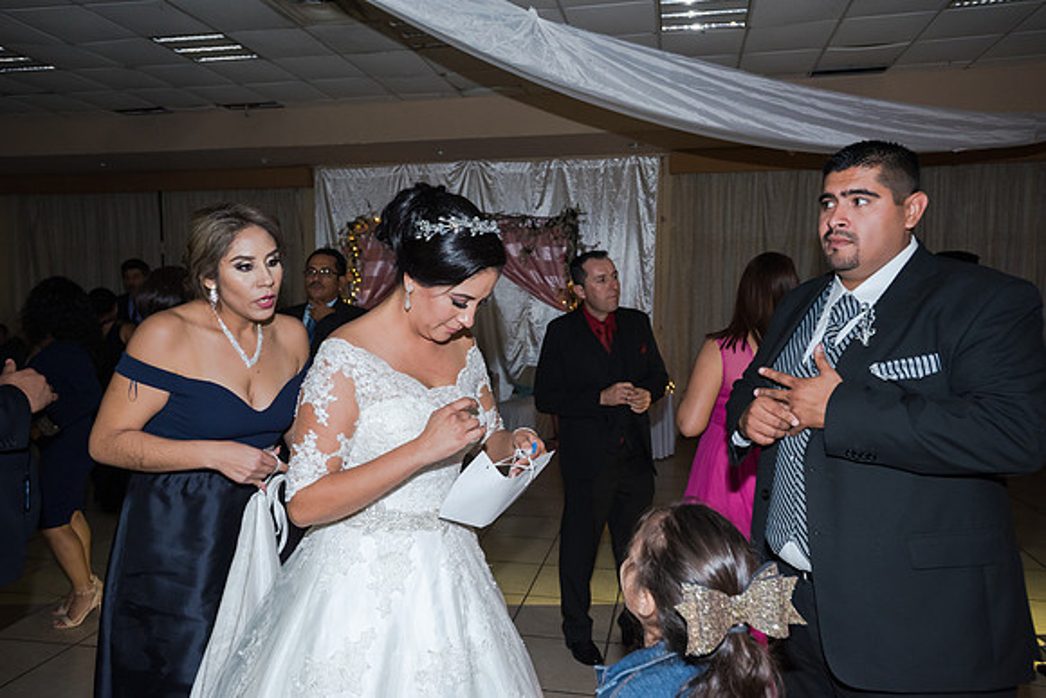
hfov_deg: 69.4
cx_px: 523
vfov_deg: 49.6
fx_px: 756
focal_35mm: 26
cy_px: 349
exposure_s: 1/125
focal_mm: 26
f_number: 3.5
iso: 1600
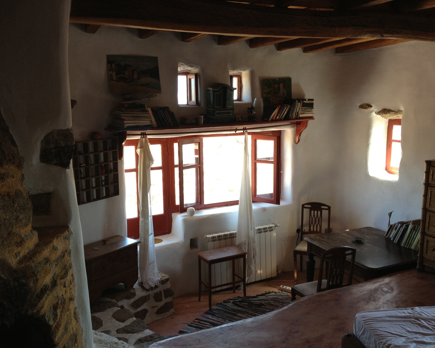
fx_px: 476
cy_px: 175
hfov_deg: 49.1
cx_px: 229
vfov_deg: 40.1
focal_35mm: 37
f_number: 2.4
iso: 64
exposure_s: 1/60
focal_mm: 4.28
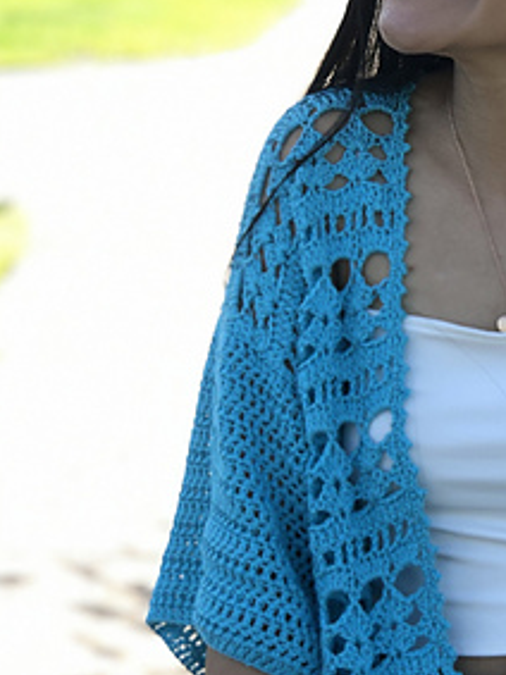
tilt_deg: -11.6
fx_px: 2516
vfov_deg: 15.3
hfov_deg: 11.3
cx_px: 568
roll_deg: +0.6
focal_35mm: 129
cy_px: 425
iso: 25
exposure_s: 1/120
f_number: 2.8
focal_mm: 6.6
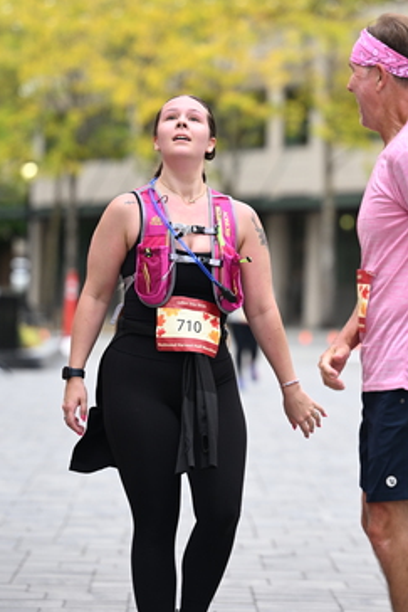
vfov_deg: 10.9
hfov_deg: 7.3
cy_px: 254
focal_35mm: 189
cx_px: 264
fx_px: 3210
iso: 640
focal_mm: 125
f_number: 2.8
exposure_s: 1/1600
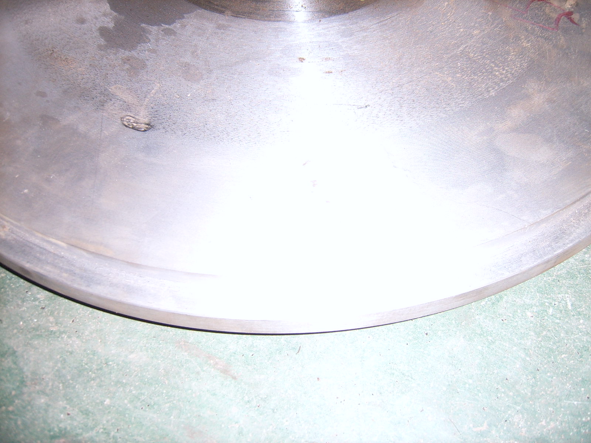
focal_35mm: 35
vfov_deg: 40.7
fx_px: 598
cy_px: 222
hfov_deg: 52.6
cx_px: 296
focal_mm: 5.8
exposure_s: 1/30
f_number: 2.8
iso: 69
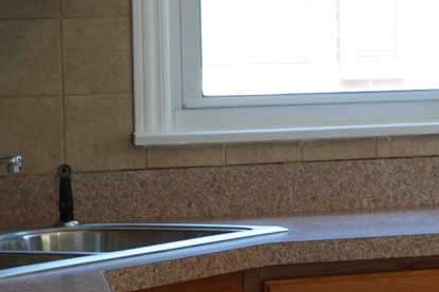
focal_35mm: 152
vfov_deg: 9.0
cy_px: 43
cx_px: 611
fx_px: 1853
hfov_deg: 12.9
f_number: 4
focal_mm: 26
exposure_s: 1/40
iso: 250
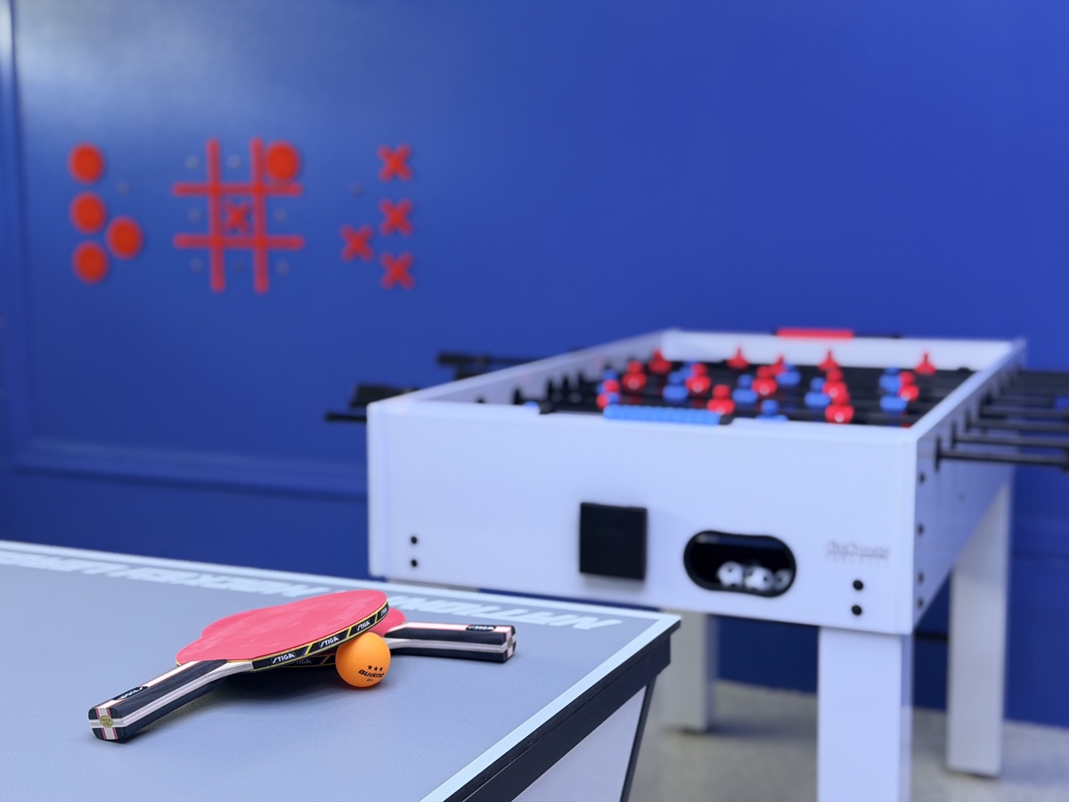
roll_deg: +0.8
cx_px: 534
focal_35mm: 48
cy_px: 401
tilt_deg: -7.4
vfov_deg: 30.3
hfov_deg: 39.7
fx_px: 1482
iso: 80
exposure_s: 1/61
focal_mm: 6.76
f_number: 1.78
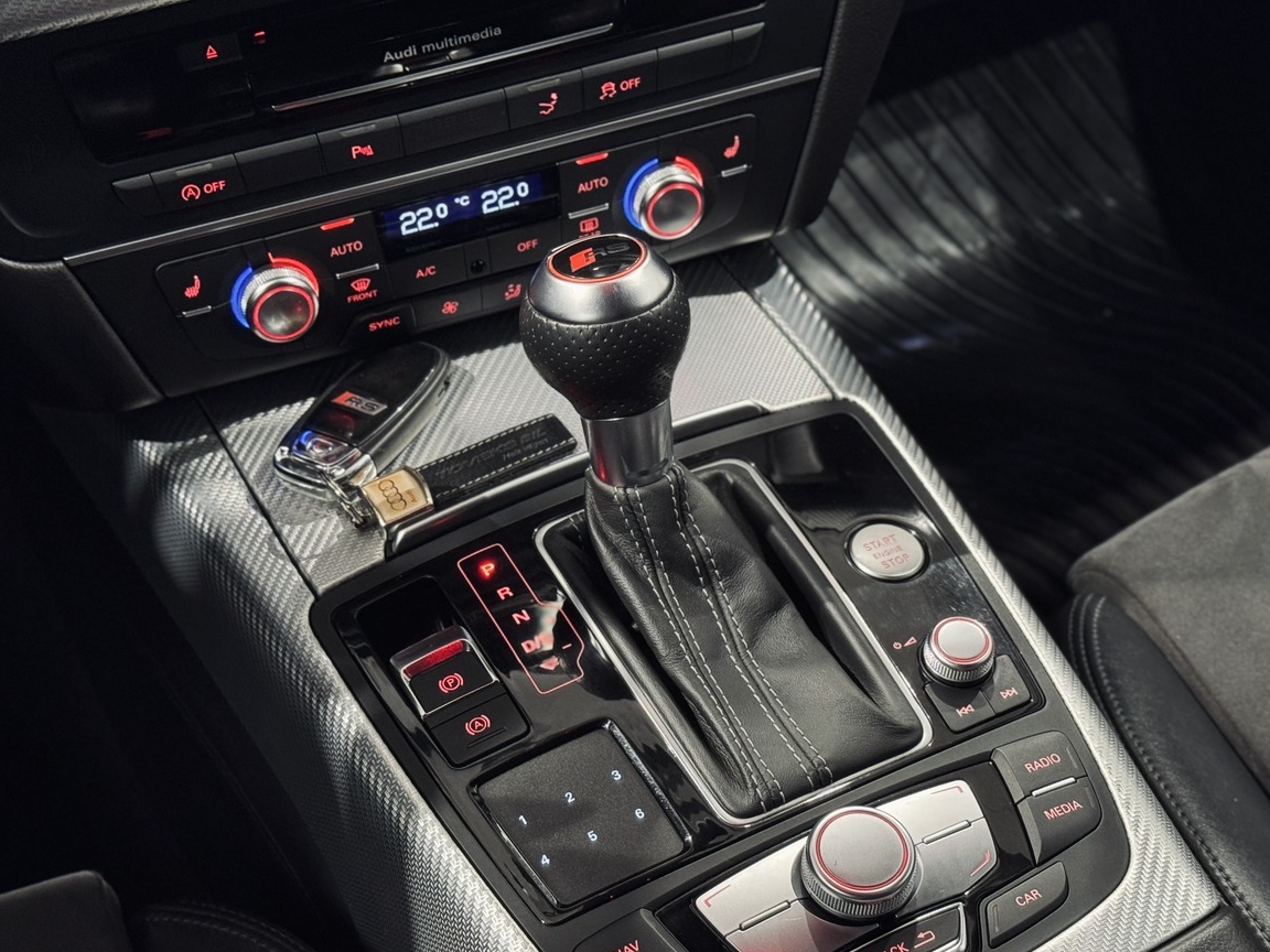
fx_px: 2201
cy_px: 592
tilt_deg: -43.3
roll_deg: +5.0
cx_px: 648
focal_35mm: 60
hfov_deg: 32.2
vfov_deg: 24.4
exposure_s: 1/50
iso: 250
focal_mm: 6.76
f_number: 1.78
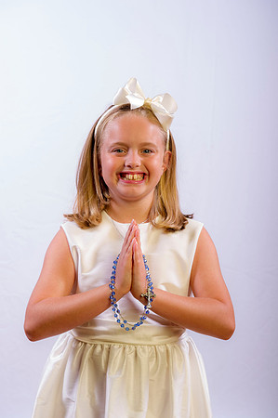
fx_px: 766
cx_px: 139
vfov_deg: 30.5
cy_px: 209
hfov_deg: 20.6
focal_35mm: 66
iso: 100
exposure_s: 1/200
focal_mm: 66
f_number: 8
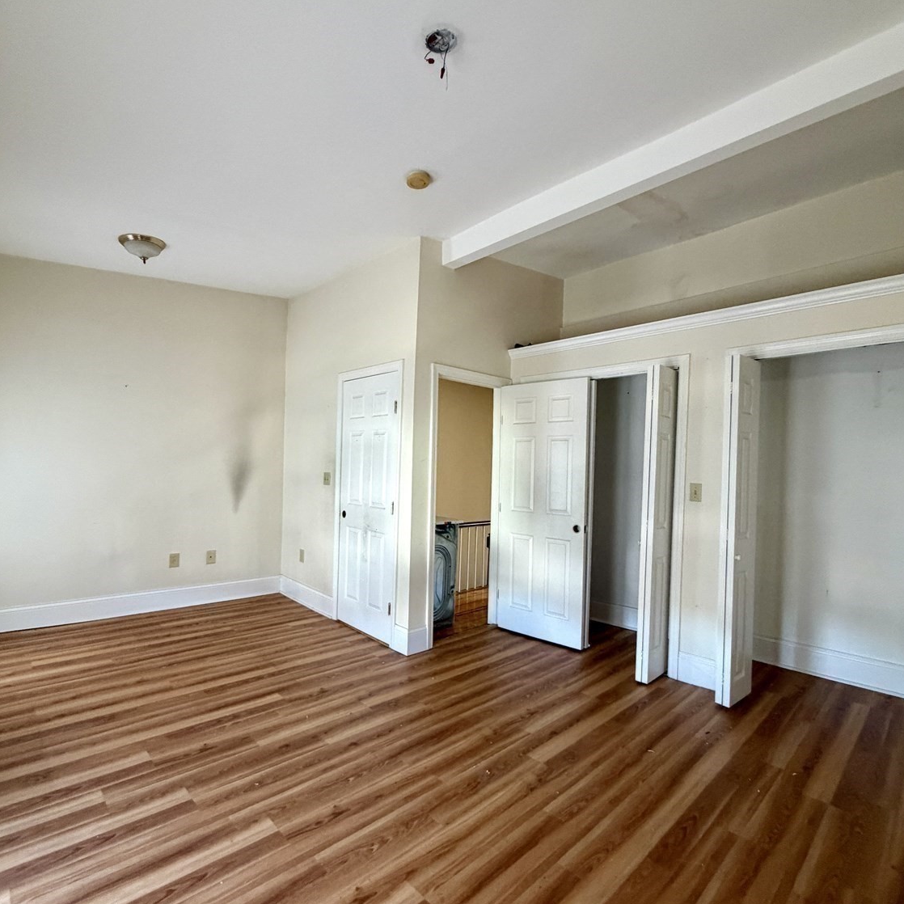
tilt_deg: -0.3
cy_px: 474
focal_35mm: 17
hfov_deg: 84.0
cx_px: 450
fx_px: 502
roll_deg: -1.5
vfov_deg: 83.9
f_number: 2.2
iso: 500
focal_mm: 2.22
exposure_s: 1/60
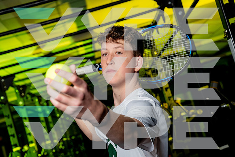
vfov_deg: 19.1
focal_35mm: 71
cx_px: 118
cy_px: 78
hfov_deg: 28.3
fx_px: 467
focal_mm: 70
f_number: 5.6
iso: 800
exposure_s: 1/250
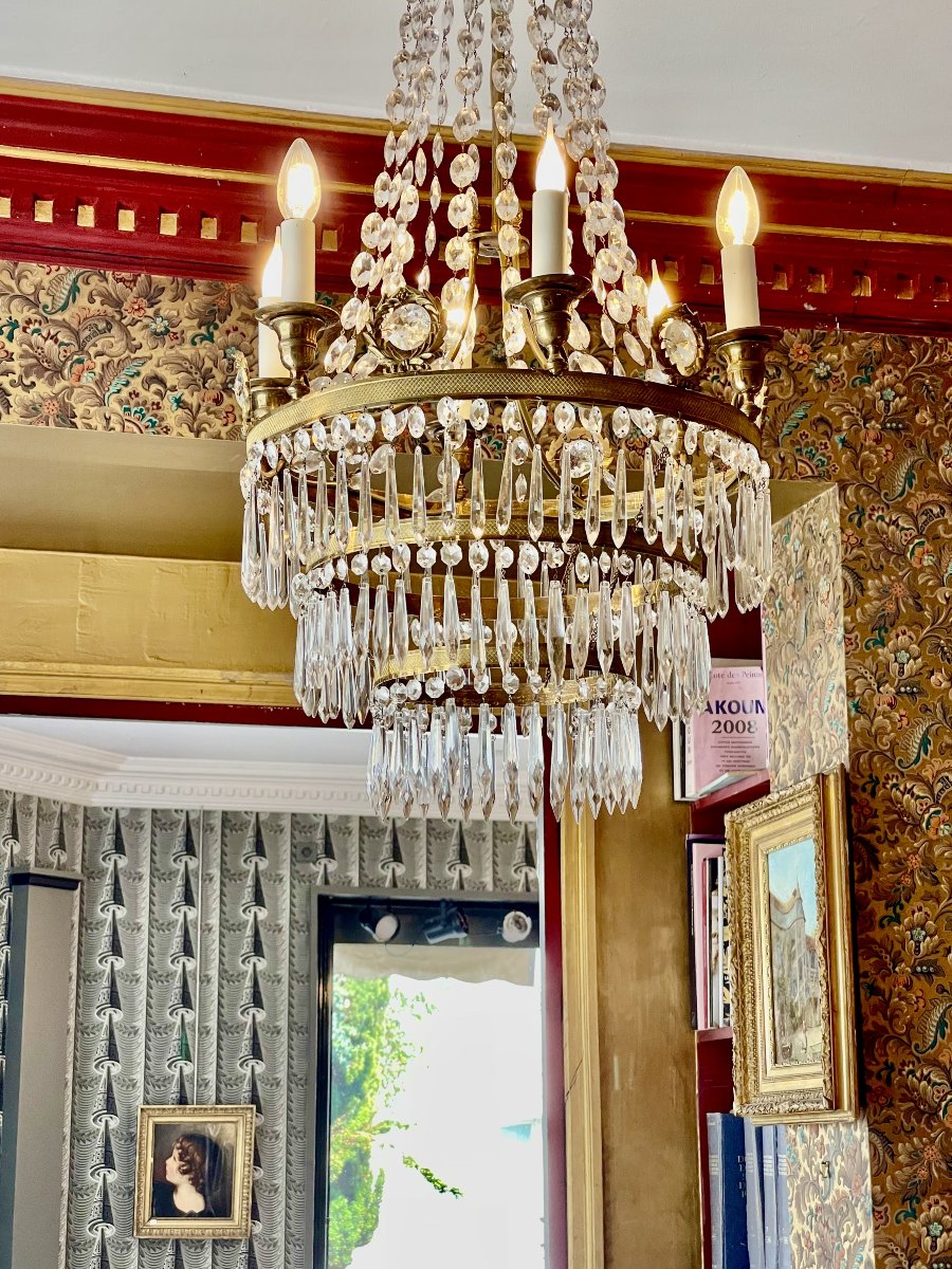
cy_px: 634
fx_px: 2347
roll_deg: -1.0
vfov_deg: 30.3
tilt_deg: +12.8
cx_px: 476
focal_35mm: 64
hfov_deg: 22.9
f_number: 2.2
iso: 100
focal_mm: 7.5
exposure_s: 1/100
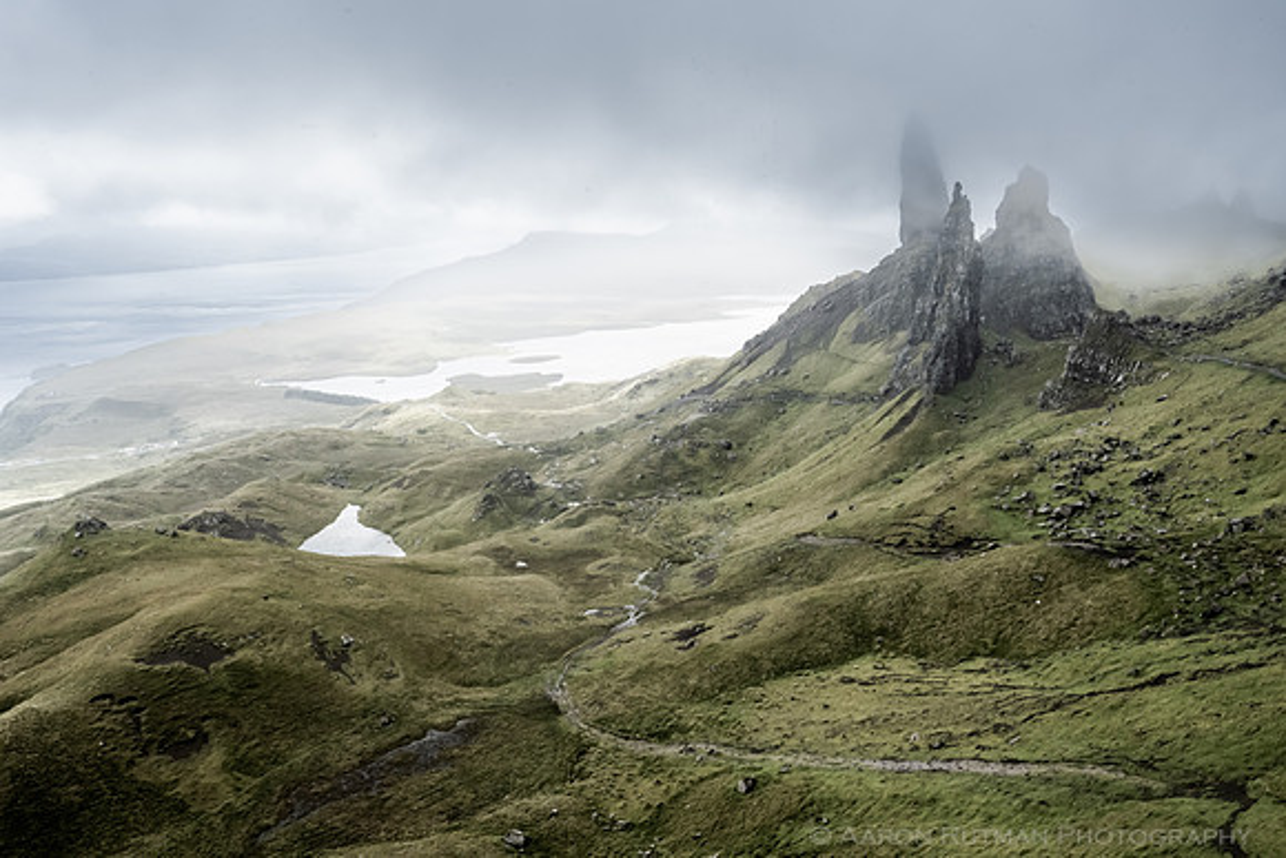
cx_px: 643
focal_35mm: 30
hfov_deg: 61.9
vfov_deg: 43.6
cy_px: 429
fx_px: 1072
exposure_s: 1/100
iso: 1250
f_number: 18
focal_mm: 30
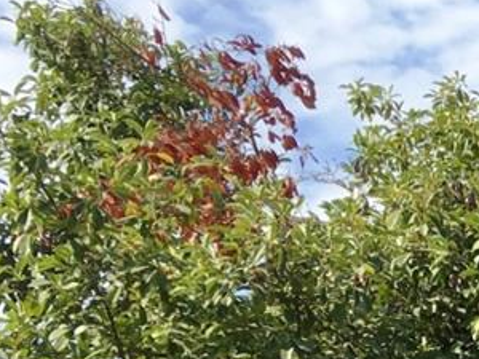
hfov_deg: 11.4
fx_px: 2006
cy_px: 558
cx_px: 1142
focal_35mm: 145
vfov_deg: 9.9
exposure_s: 1/1115
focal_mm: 4.15
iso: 25
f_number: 2.2
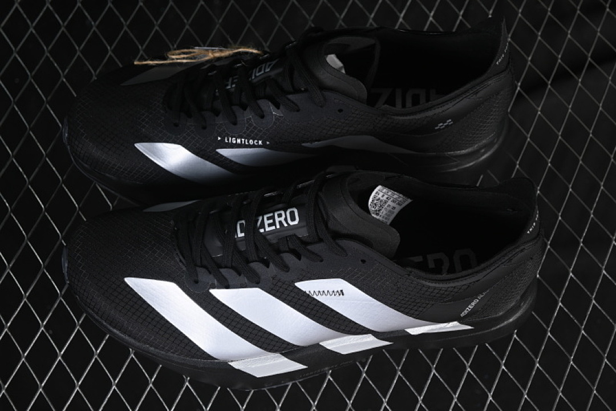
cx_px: 308
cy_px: 206
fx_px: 1283
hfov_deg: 27.0
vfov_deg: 18.2
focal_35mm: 75
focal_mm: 50
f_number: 6.3
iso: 160
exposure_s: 1/50
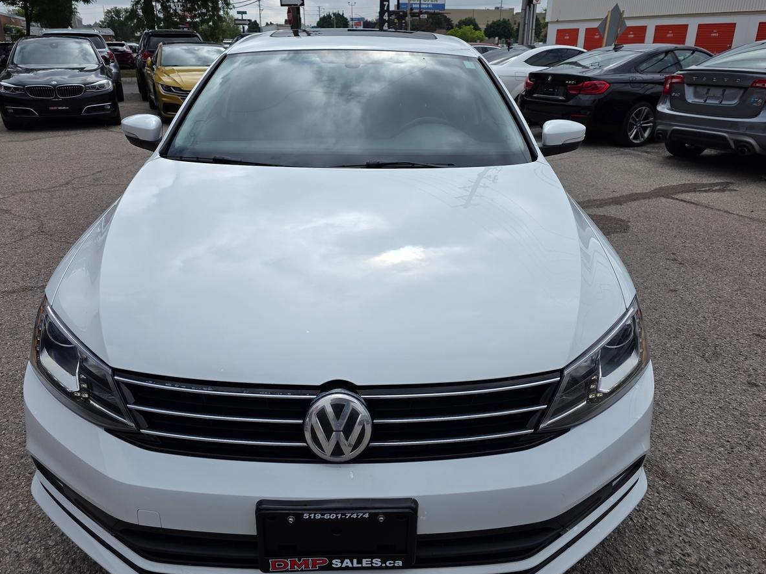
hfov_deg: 69.4
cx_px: 373
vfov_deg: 54.9
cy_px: 277
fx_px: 553
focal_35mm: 25
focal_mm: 6.3
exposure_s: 1/7944
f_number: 1.7
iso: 80
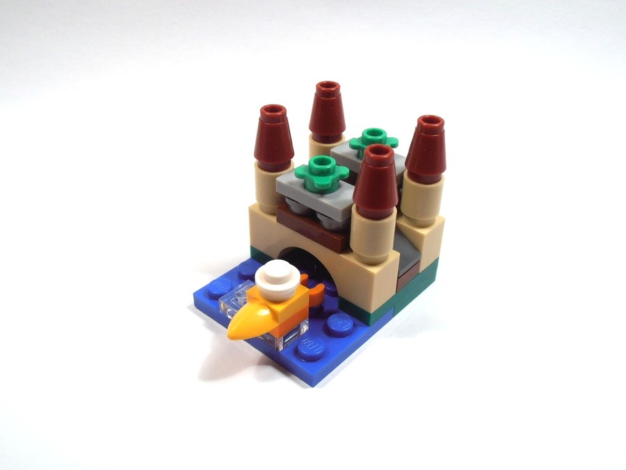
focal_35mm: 37
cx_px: 313
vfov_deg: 38.7
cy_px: 235
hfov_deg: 50.1
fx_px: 669
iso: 80
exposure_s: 1/100
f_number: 3.9
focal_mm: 6.61
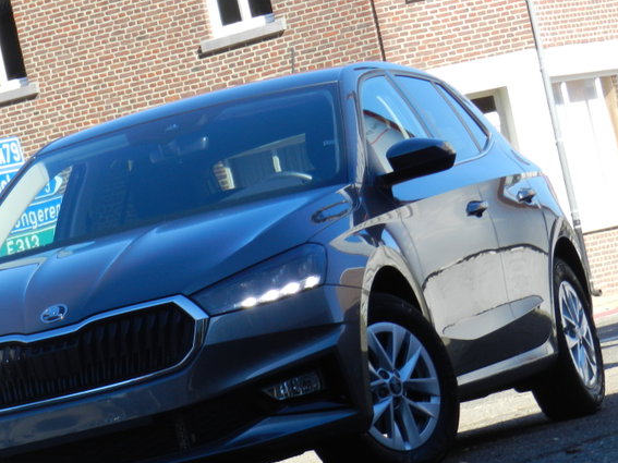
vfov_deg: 6.3
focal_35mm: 237
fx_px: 4230
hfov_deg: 8.3
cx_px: 170
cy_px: 328
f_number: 5.3
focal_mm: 28.4
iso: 160
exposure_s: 1/400
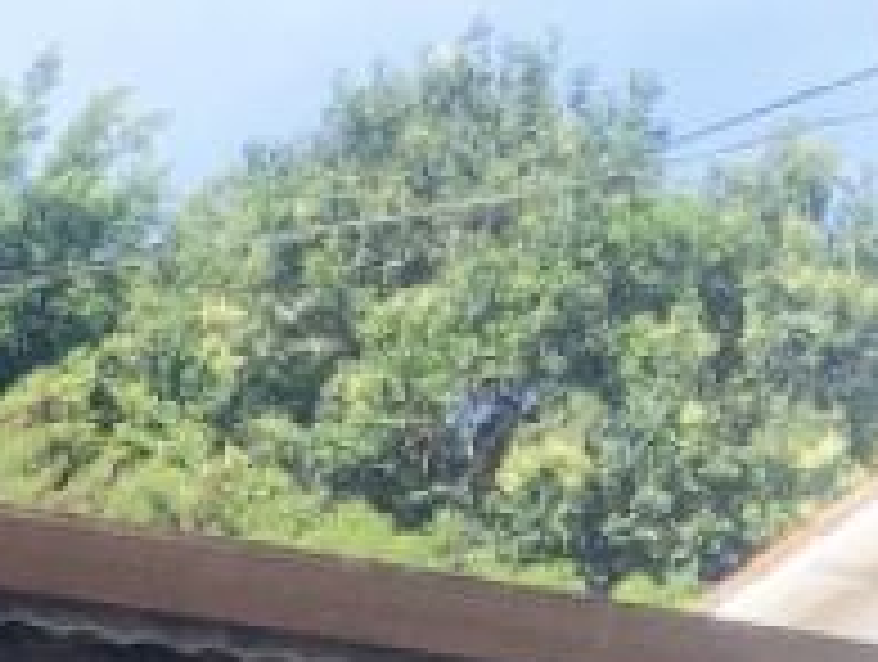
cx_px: -1914
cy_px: 1437
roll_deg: -0.7
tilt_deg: +9.0
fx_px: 4828
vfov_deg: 7.5
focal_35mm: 190
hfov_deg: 8.4
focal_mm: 4.15
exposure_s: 1/718
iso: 25
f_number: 2.2
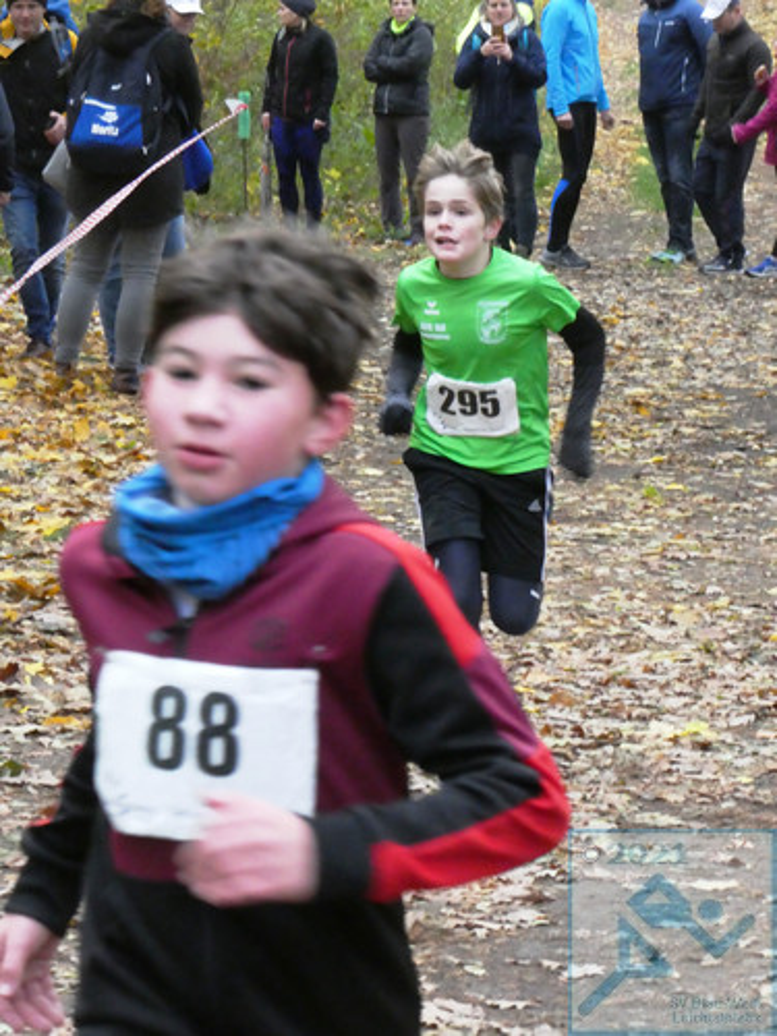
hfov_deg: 7.4
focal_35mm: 200
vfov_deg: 9.9
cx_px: 388
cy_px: 518
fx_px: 5986
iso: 1250
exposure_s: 1/80
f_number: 5.6
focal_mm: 35.8
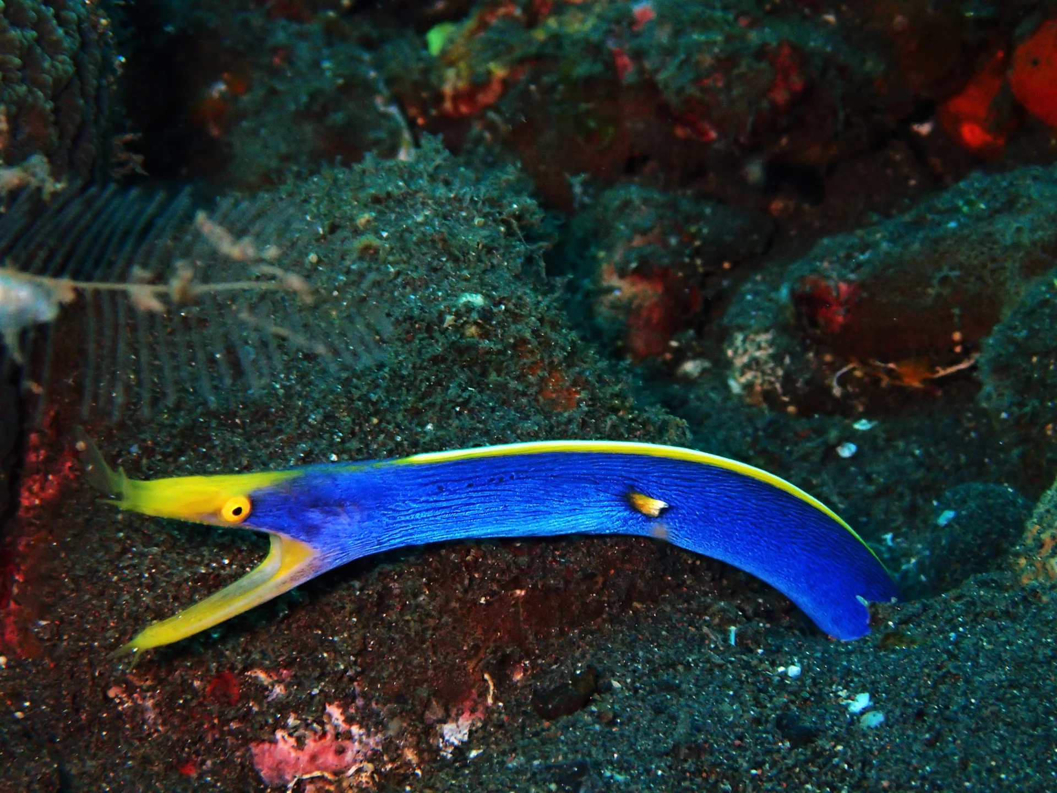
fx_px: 3054
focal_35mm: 100
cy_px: 396
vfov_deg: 14.8
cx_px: 528
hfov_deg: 19.6
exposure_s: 1/200
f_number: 6.3
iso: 640
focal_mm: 18
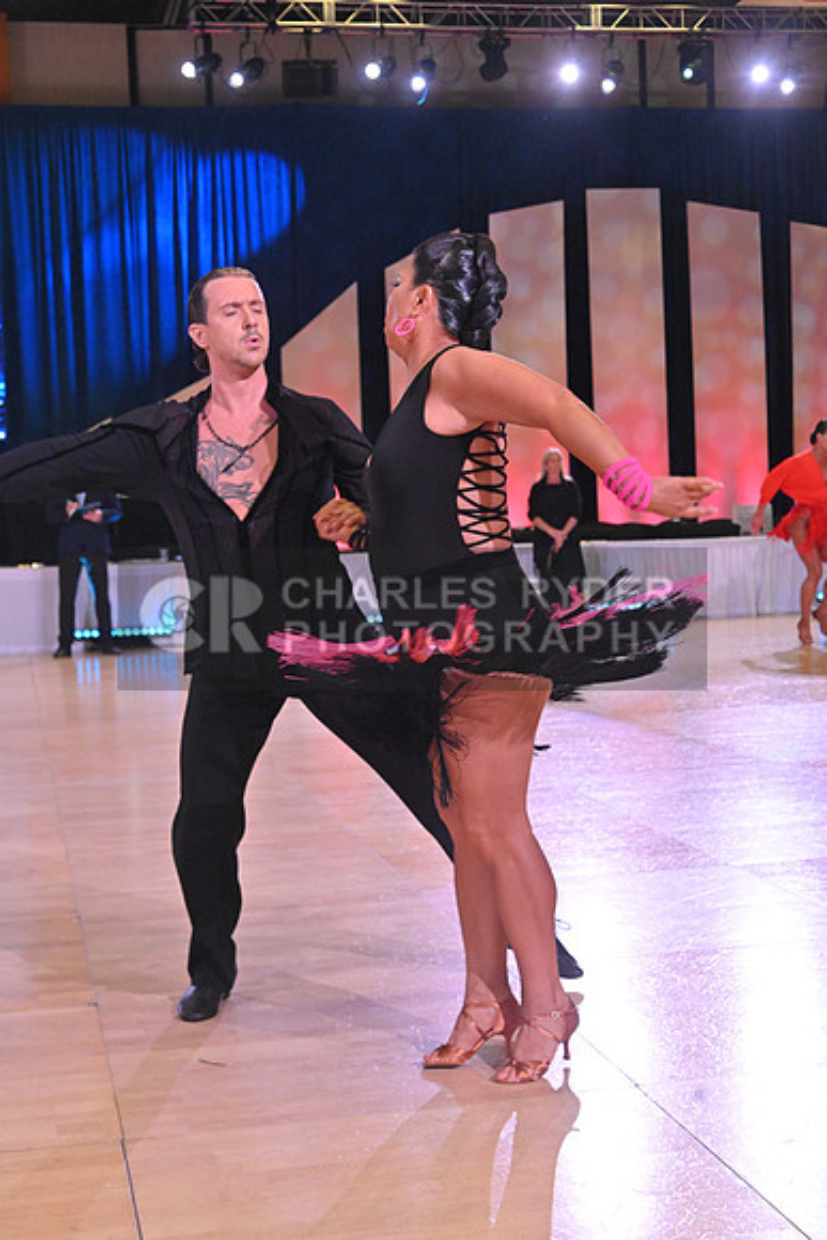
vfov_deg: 39.6
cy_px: 620
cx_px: 414
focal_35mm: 50
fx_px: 1722
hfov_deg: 27.0
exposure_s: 1/400
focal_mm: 50
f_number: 7.1
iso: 4000
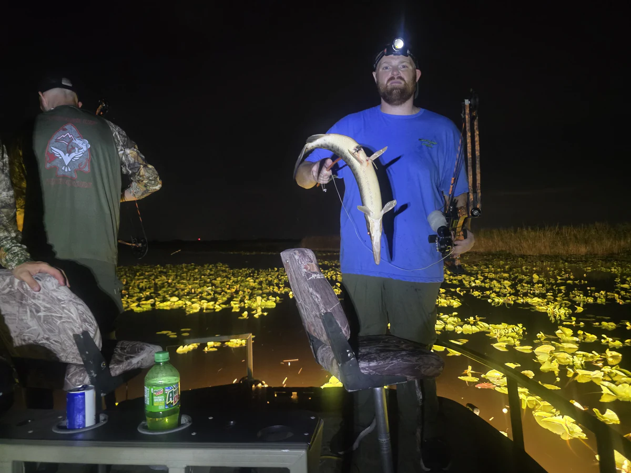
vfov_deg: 58.9
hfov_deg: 73.9
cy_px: 236
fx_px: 419
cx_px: 316
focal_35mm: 23
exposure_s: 1/15
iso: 3200
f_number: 1.7
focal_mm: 6.3
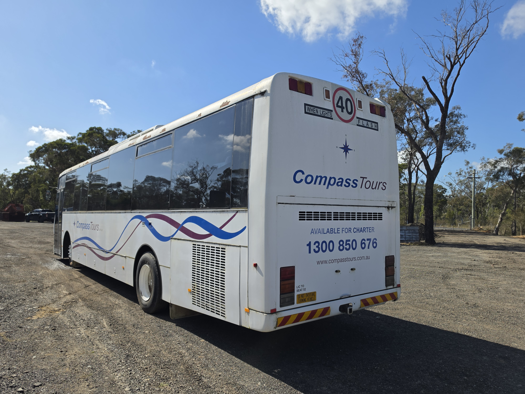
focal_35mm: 23
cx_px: 262
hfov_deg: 73.9
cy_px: 197
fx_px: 349
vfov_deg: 58.9
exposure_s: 1/7939
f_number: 1.4
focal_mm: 6.5
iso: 64
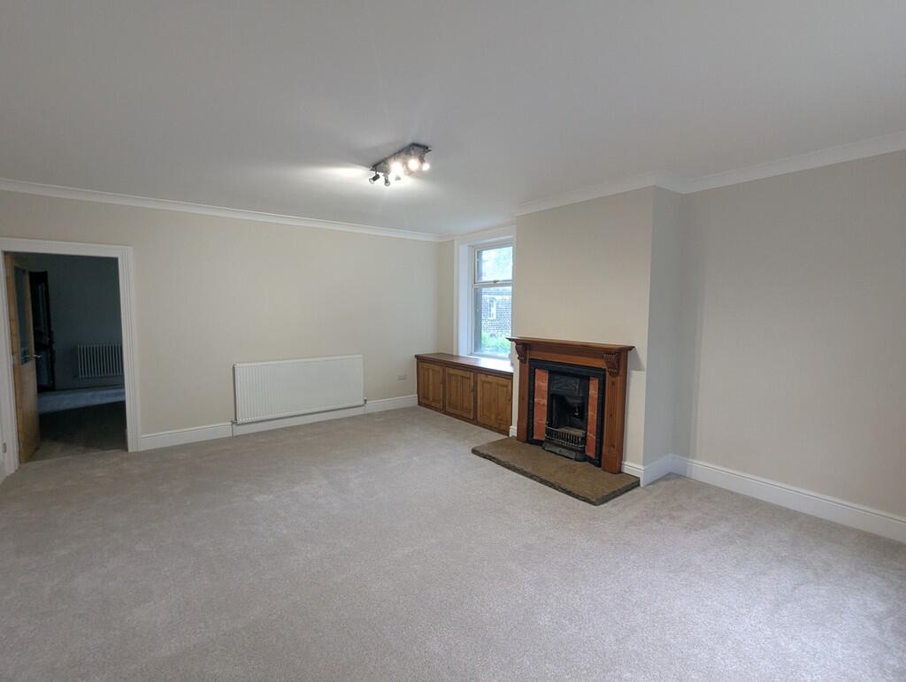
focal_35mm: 16
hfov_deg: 94.4
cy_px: 341
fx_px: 419
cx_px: 453
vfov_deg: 78.2
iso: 110
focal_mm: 2.35
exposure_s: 1/50
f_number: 2.2
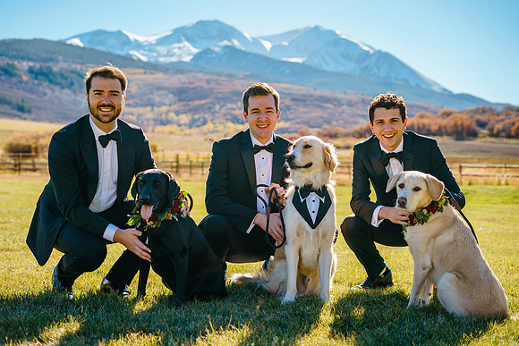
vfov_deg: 25.5
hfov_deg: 37.4
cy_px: 181
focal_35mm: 53
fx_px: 766
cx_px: 245
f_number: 2.8
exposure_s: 1/4000
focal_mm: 50
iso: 200
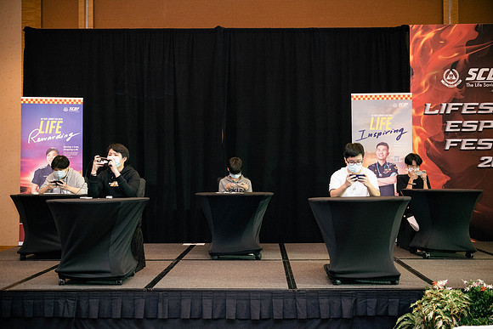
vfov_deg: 31.2
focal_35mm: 43
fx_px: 589
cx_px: 246
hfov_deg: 45.4
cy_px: 164
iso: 6400
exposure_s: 1/125
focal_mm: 43
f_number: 5.6
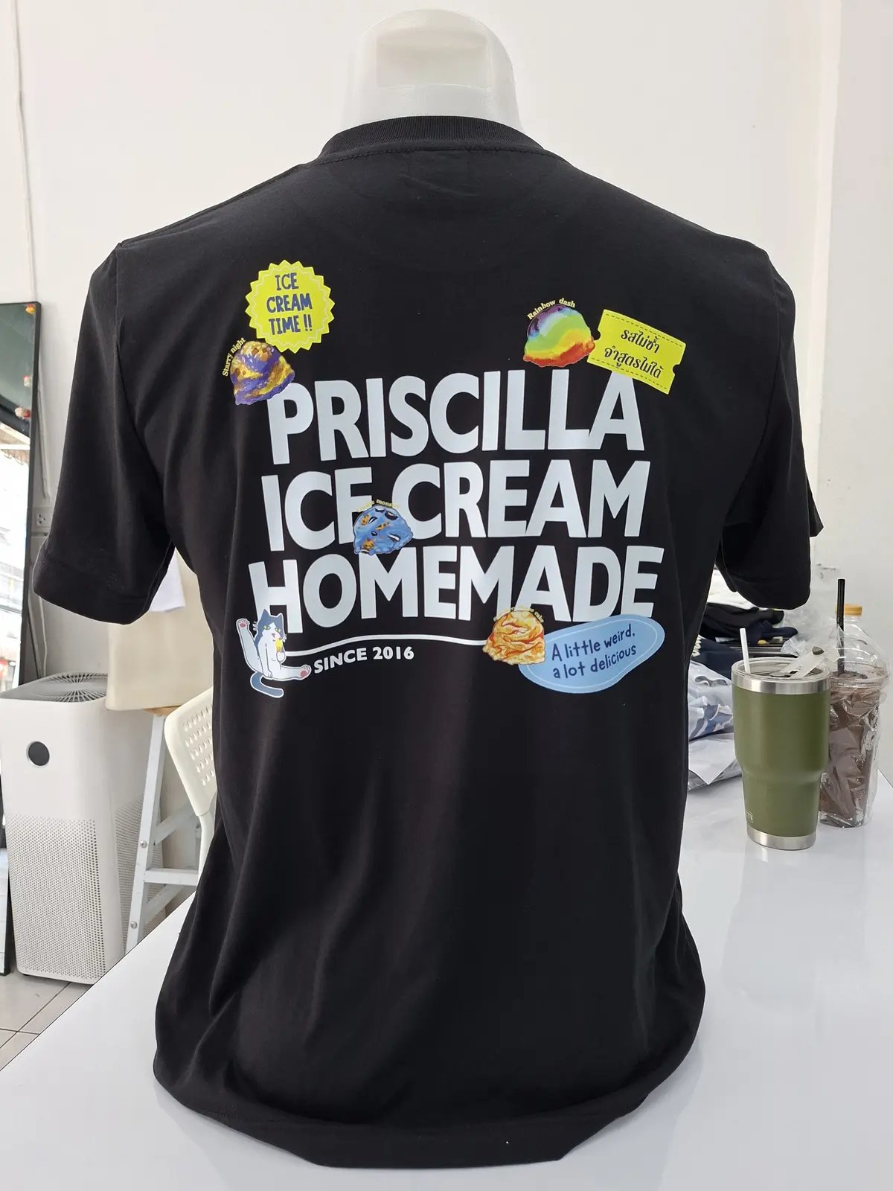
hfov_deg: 58.9
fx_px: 791
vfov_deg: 73.9
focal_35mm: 23
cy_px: 596
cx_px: 446
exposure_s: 1/120
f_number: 1.8
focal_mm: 5.54
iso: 125
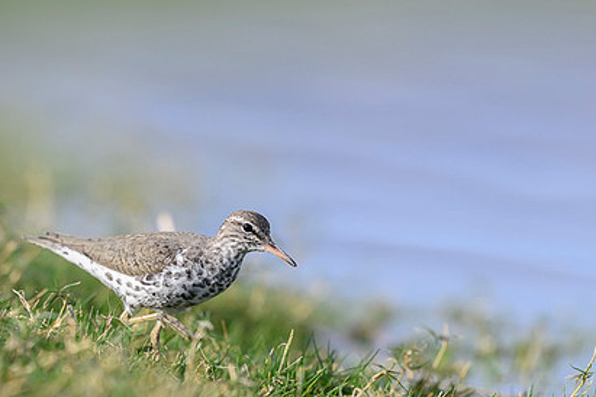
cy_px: 251
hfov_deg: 3.7
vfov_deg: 2.4
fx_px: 9337
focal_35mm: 564
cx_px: 289
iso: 500
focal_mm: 400
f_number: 4
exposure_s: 1/3200
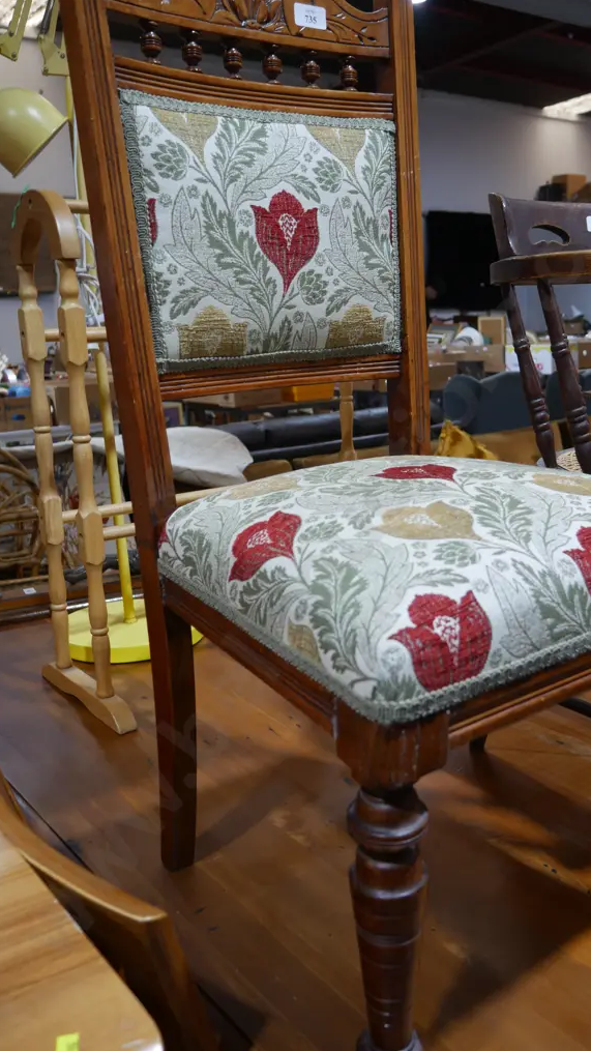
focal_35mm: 33
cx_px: 360
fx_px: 919
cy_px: 528
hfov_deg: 35.5
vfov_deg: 59.5
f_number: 3.6
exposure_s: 1/60
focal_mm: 15
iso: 200
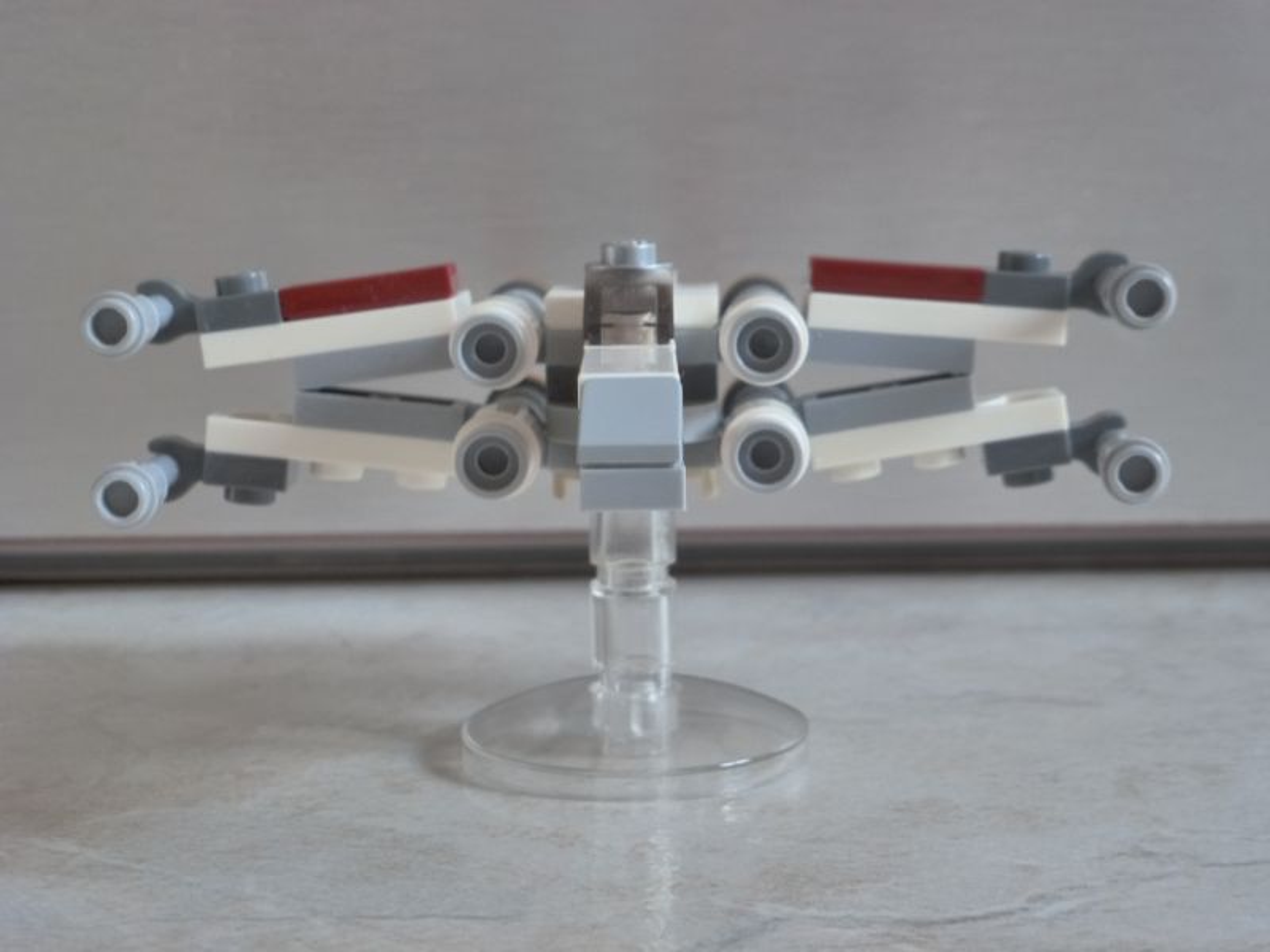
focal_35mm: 71
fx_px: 2605
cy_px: 476
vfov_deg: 20.7
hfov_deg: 27.4
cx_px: 635
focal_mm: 12.7
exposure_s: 1/2.5
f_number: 4.7
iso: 400
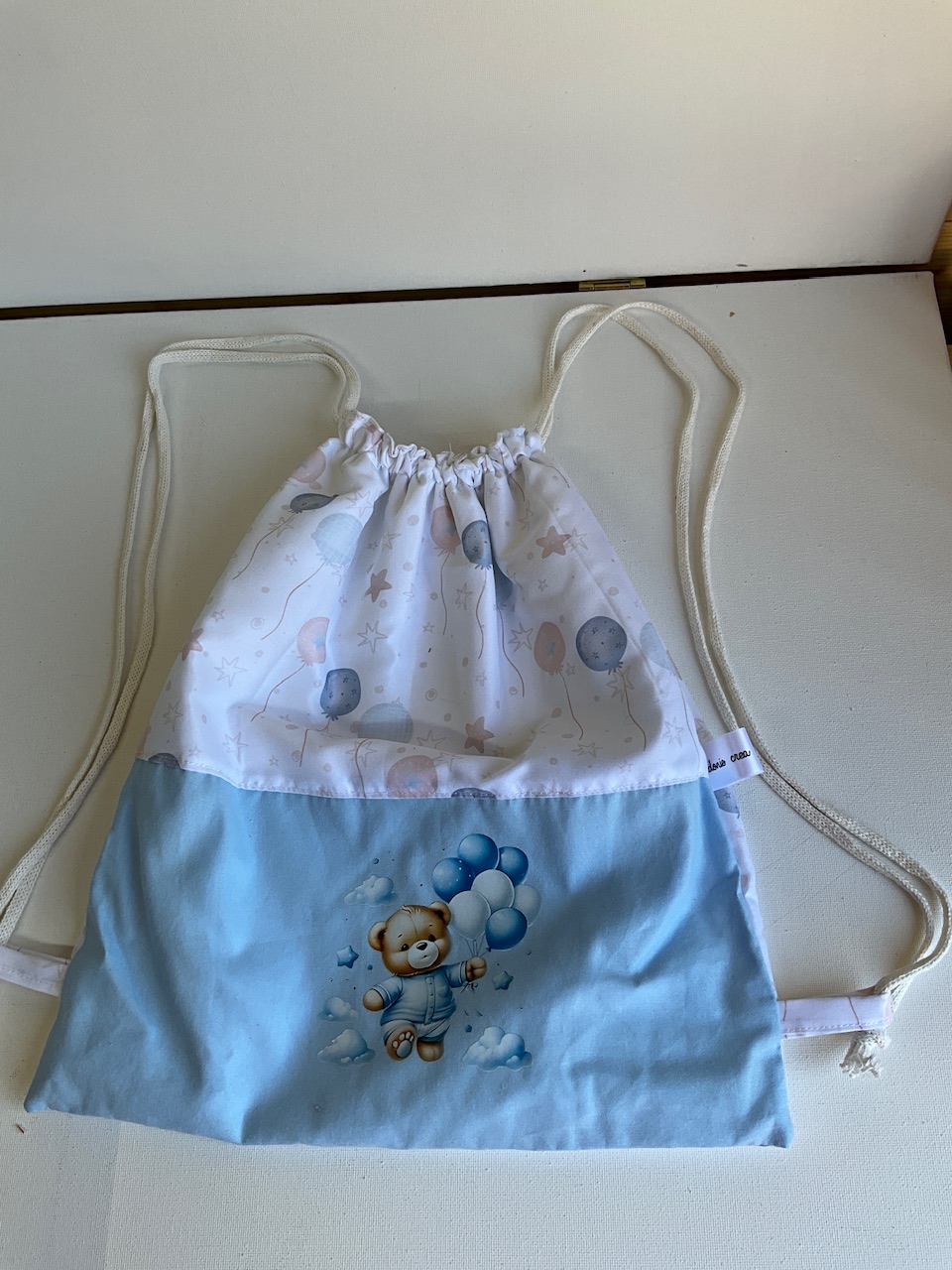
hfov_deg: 48.2
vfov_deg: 61.7
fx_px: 1063
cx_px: 476
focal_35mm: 29
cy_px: 635
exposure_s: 1/150
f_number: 1.8
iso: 20
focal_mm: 3
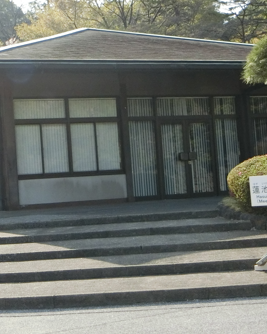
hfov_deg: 14.4
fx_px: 1047
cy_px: 141
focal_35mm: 106
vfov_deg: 18.1
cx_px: 50
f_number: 5
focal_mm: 10.7
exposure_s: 1/1000
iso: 400
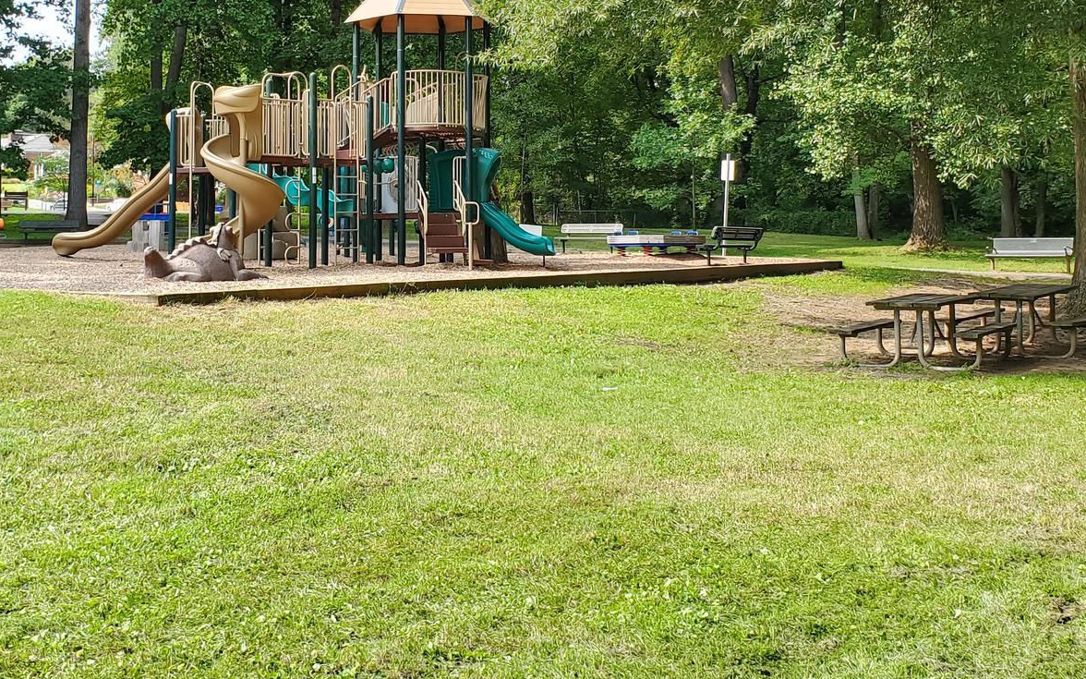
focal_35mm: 48
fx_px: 1421
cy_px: 74
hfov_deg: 41.6
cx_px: 417
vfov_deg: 26.0
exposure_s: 1/286
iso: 50
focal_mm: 4.3
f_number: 2.4
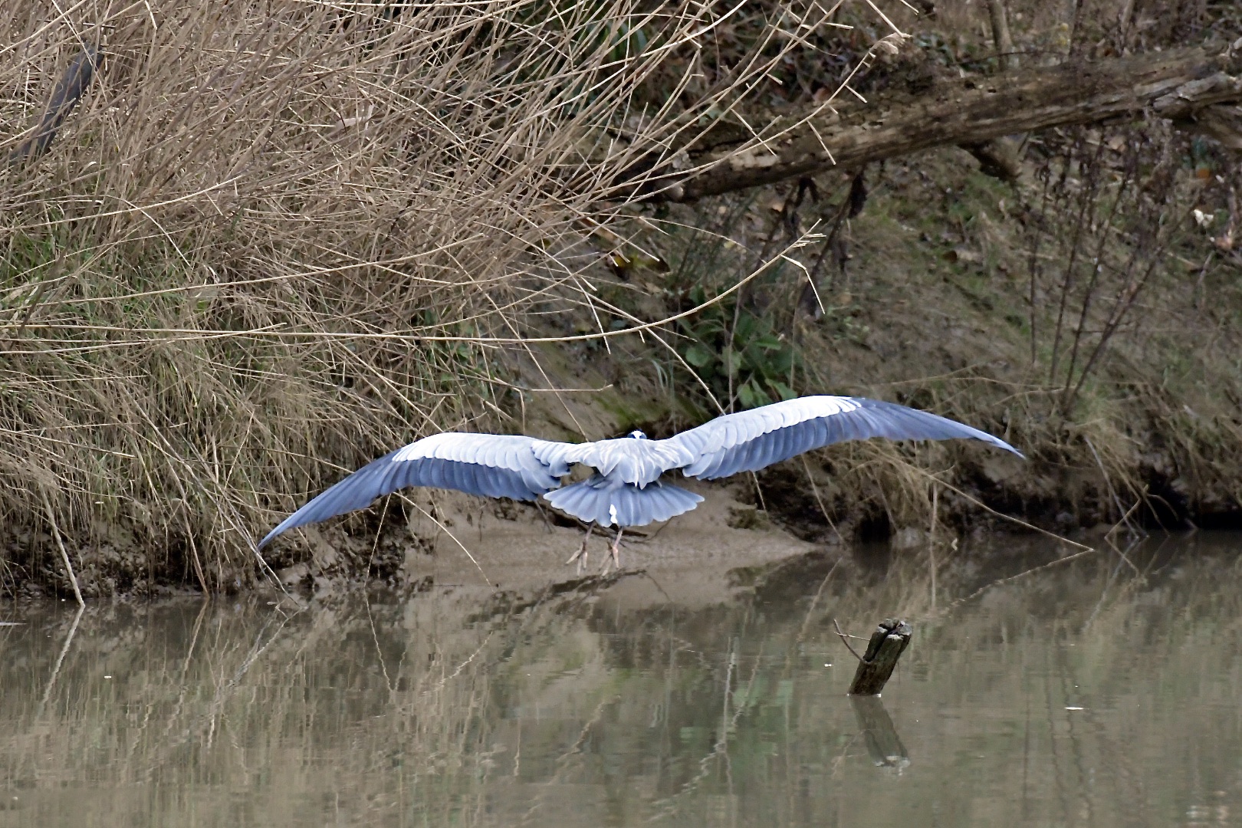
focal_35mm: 1000
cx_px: 621
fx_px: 34497
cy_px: 414
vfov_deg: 1.4
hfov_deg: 2.1
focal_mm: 500
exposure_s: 1/640
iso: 4500
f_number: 7.1
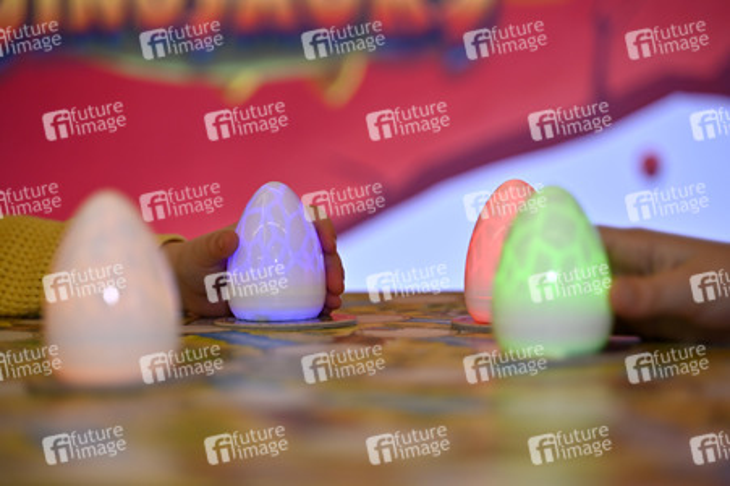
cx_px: 365
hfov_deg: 27.0
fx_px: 1520
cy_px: 243
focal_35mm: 75
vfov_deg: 18.2
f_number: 2.8
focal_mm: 75
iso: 250
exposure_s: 1/200
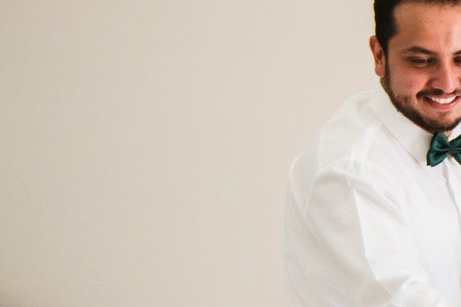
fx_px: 1358
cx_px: 857
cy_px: 390
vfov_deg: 12.6
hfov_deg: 16.0
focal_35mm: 106
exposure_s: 1/400
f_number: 3.2
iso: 400
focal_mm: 28
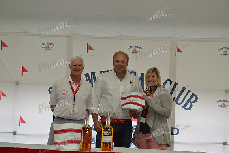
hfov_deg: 28.8
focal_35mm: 70
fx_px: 445
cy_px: 76
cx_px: 114
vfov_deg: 19.5
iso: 1600
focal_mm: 70
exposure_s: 1/250
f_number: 5
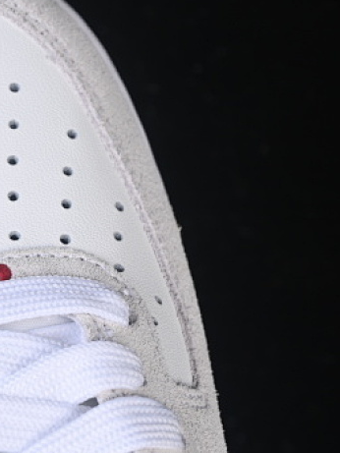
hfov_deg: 8.7
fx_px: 2212
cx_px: -16
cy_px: 255
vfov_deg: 11.7
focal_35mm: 169
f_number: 7.1
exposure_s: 1/80
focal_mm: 50
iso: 160
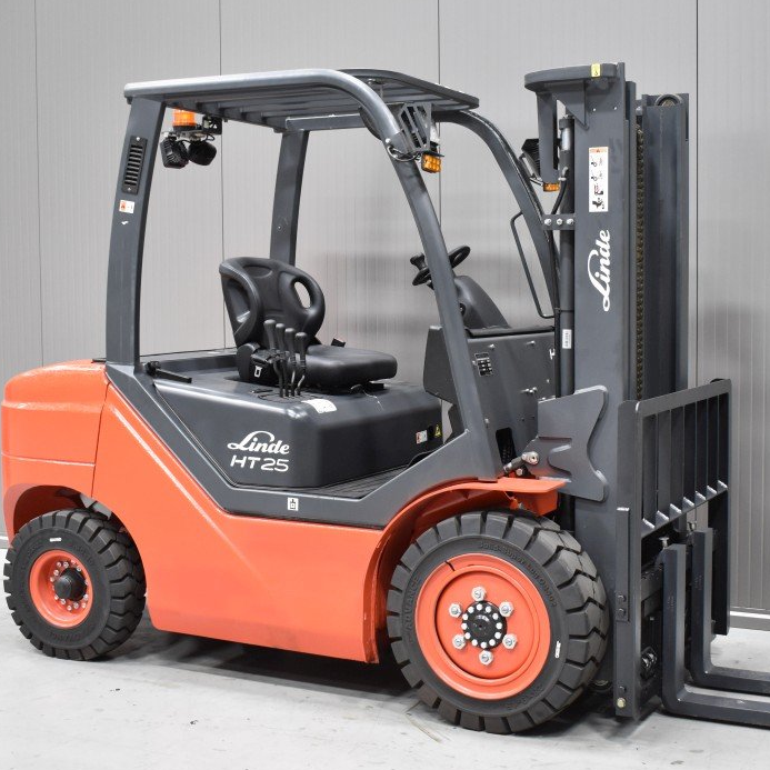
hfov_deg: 33.5
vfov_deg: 33.6
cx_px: 437
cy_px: 377
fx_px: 1277
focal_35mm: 51
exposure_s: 1/30
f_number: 4.5
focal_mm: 23
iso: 1250
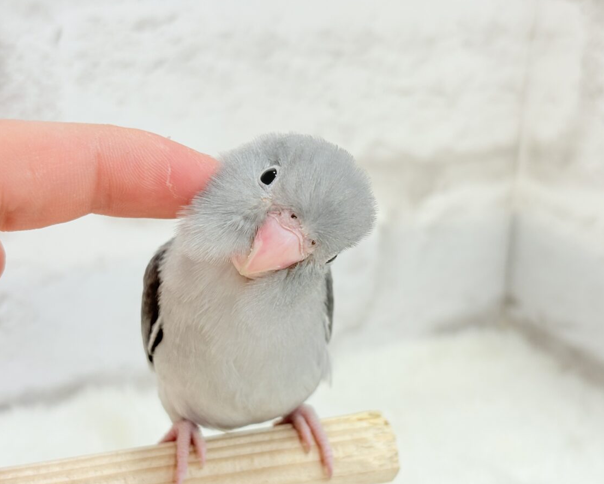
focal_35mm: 55
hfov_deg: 34.1
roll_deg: -2.2
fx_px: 983
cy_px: 243
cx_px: 308
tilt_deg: -19.6
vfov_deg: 27.6
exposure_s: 1/50
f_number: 1.6
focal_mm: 5.96
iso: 40
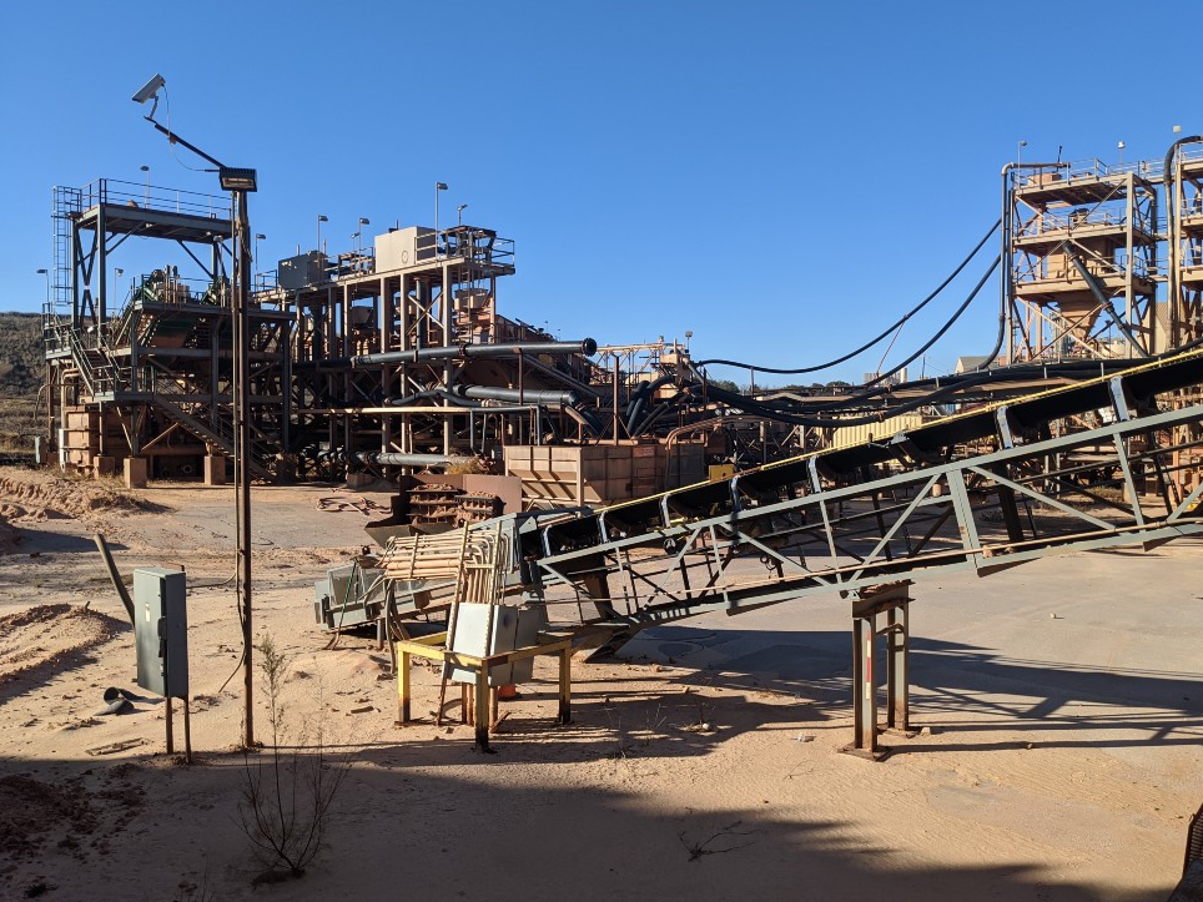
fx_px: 973
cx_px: 620
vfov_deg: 49.7
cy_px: 440
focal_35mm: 28
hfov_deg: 63.4
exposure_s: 1/2611
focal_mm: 4.38
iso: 57
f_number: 1.73
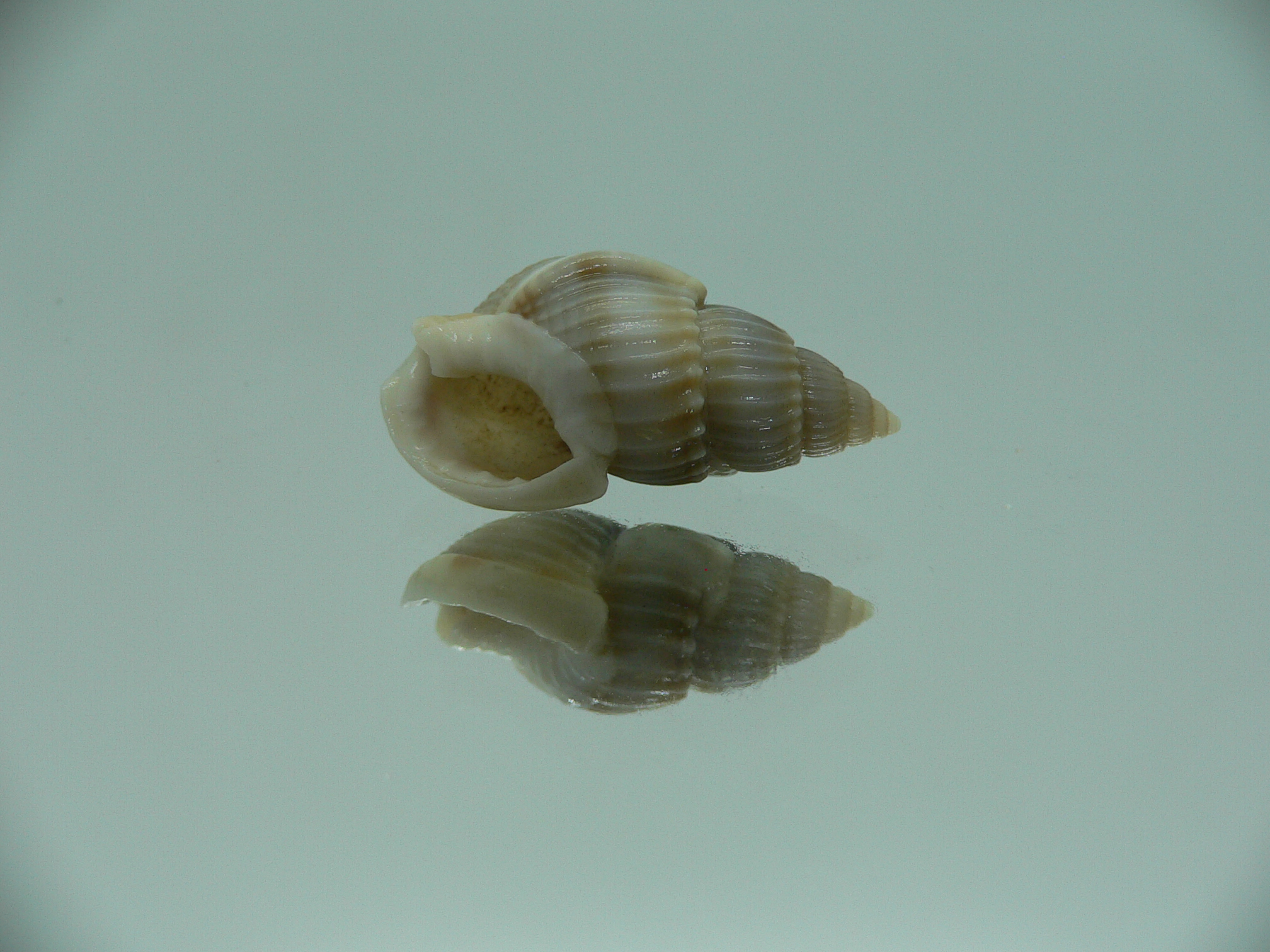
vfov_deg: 40.7
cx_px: 635
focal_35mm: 35
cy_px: 476
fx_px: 1284
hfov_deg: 52.6
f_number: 2.8
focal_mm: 4.6
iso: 80
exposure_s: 1/60
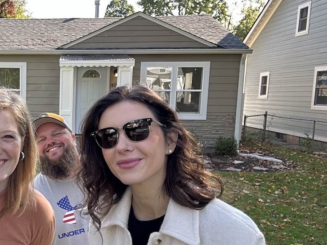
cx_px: 43
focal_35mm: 41
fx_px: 387
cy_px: 142
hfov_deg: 42.6
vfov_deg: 35.1
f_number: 1.9
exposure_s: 1/121
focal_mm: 2.69
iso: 25
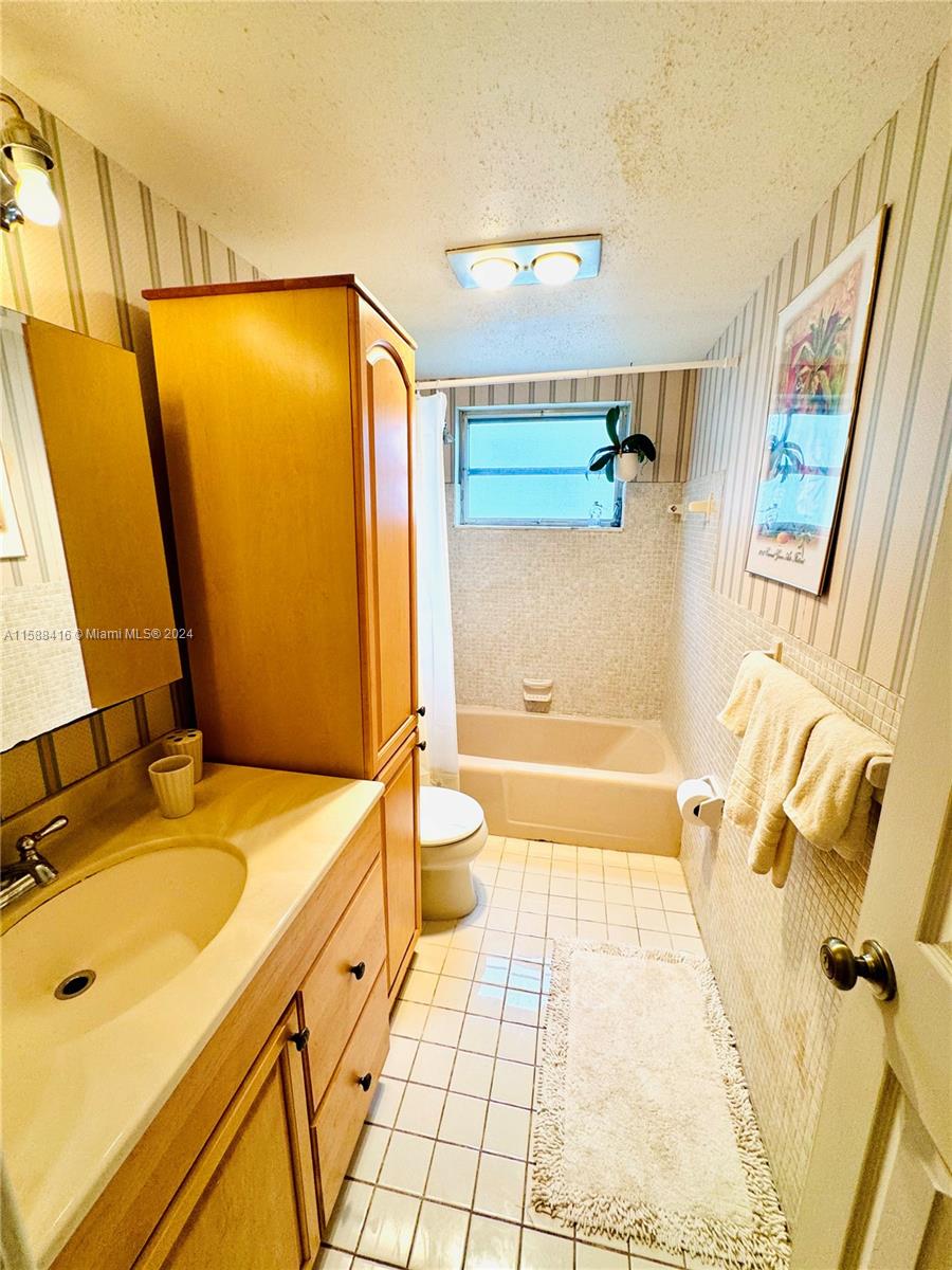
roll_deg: -1.0
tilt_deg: -12.4
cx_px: 476
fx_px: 513
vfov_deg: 102.1
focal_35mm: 14
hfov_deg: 85.7
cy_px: 635
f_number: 2.2
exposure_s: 1/120
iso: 125
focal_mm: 2.22
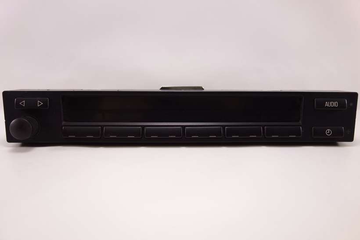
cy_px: 120
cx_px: 180
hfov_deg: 65.5
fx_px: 280
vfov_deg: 46.4
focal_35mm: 28
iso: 125
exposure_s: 1/100
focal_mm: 10.4
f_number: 2.2
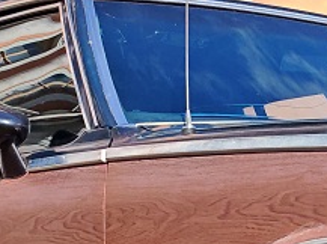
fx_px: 1254
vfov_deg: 11.1
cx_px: 481
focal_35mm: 133
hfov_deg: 14.0
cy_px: 218
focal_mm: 6.83
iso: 100
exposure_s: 1/5500
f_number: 2
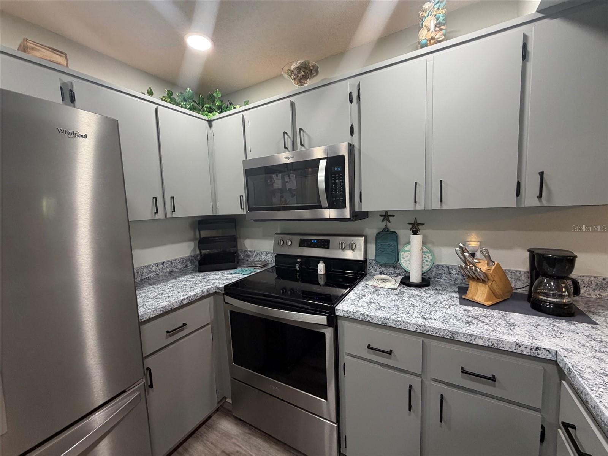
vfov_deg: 85.7
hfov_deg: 102.1
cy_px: 228
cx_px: 304
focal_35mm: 14
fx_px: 246
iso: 250
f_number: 2.2
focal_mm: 2.22
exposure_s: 1/60
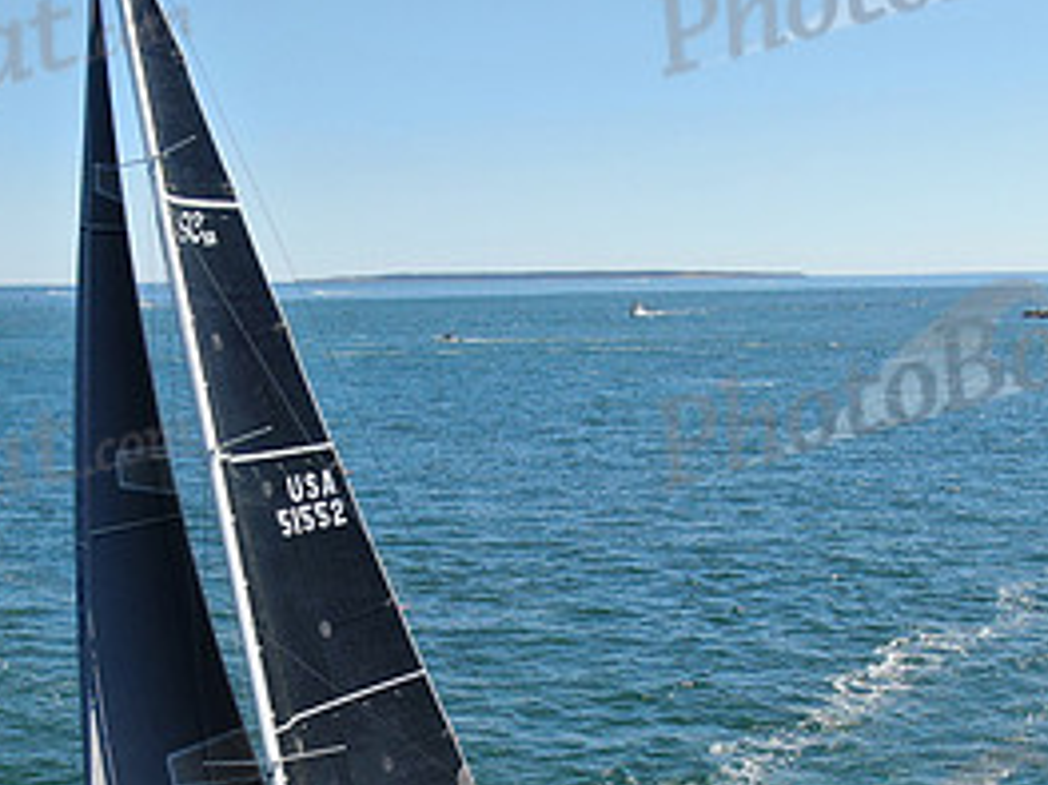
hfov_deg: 36.1
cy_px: 667
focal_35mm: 53
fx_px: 1604
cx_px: 426
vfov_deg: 26.8
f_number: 2.8
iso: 100
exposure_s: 1/1250
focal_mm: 4.39
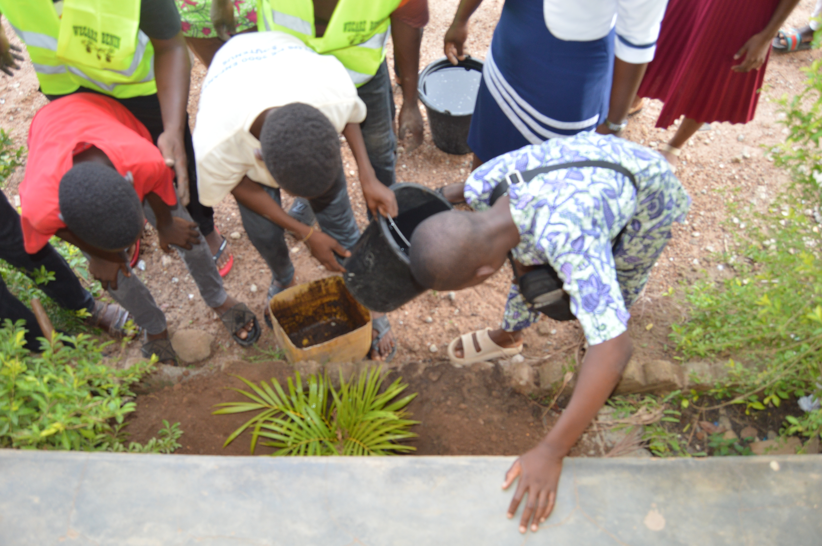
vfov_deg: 47.8
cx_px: 411
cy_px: 273
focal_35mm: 27
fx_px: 616
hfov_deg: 67.4
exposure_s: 1/100
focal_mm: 18
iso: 400
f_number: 4
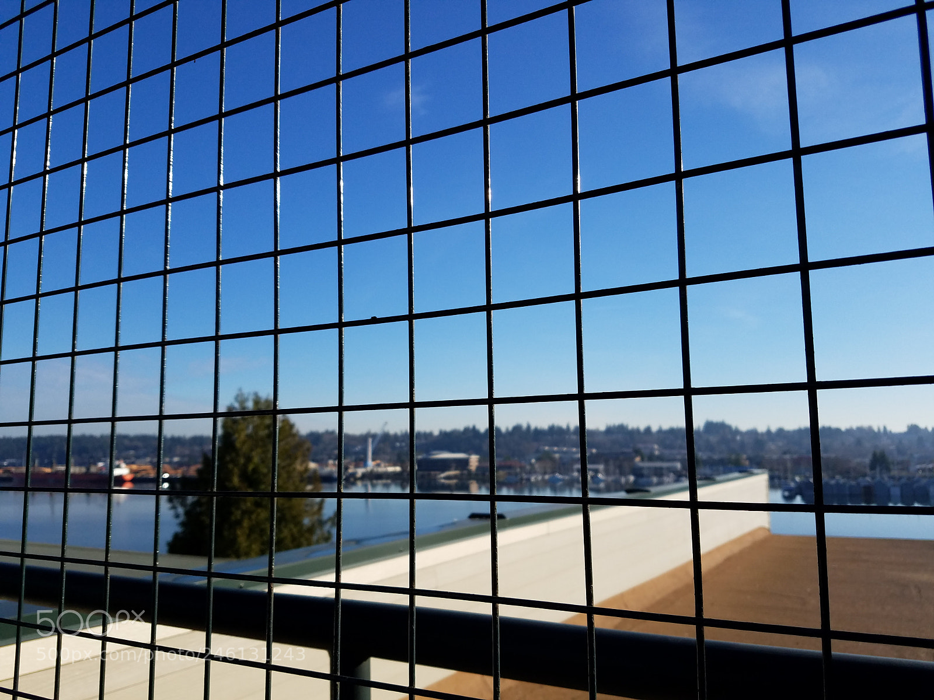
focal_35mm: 26
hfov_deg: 67.3
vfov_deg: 53.1
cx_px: 467
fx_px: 702
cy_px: 350
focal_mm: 4.2
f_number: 1.7
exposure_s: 1/3056
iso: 50
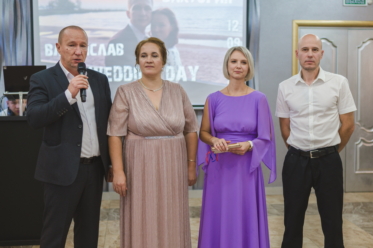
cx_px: 214
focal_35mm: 59
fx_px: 606
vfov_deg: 23.1
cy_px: 132
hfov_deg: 34.1
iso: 800
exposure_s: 1/200
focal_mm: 50
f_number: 2.8
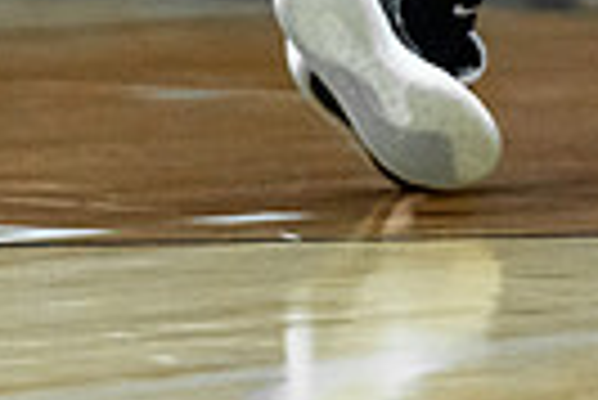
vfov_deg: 2.1
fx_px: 10959
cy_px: -571
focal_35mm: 659
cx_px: 347
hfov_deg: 3.1
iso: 2000
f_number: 2.8
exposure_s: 1/1250
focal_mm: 130
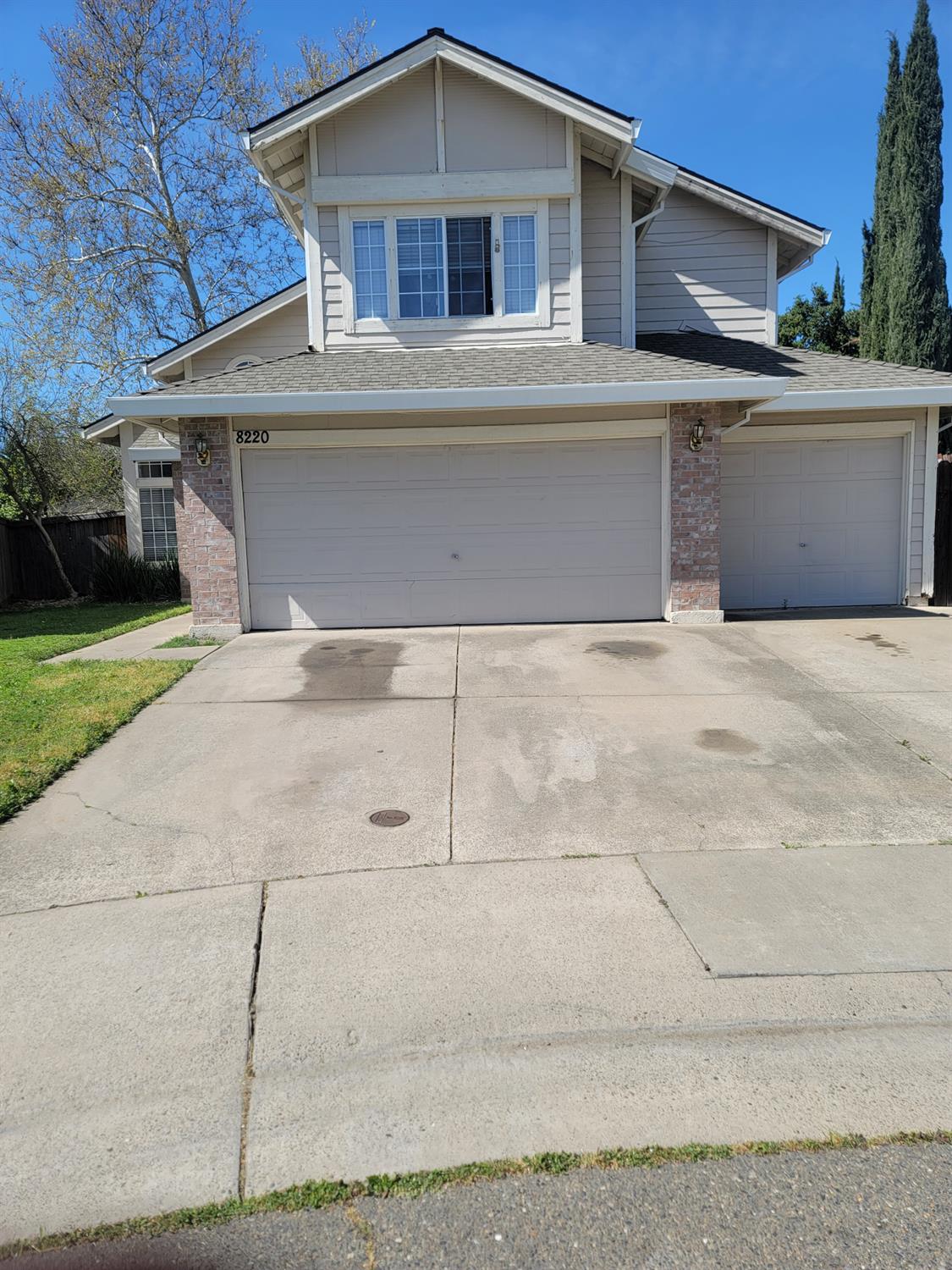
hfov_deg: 54.9
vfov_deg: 69.4
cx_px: 476
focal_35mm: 25
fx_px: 917
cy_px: 635
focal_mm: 7
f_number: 1.8
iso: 20
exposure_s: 1/1000
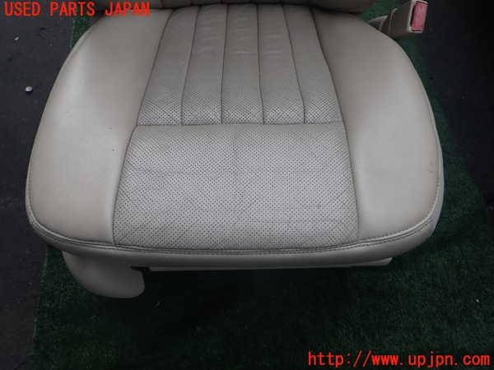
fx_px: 357
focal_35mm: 25
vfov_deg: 54.9
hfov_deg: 69.4
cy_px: 185
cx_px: 247
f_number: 2.8
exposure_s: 1/200
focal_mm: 4.5
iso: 100
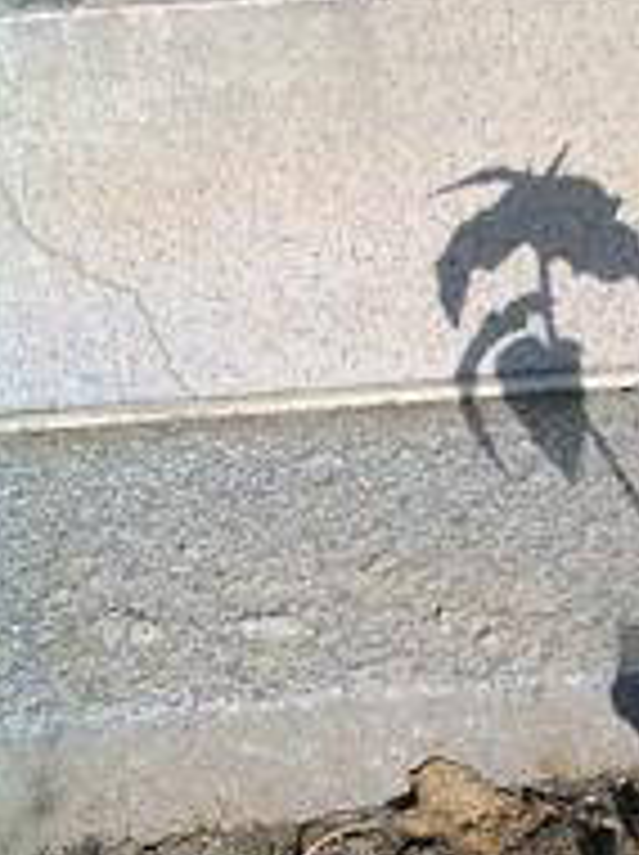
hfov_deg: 13.5
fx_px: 2640
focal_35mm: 107
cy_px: 619
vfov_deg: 18.3
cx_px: 695
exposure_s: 1/800
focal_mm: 8.2
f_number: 5
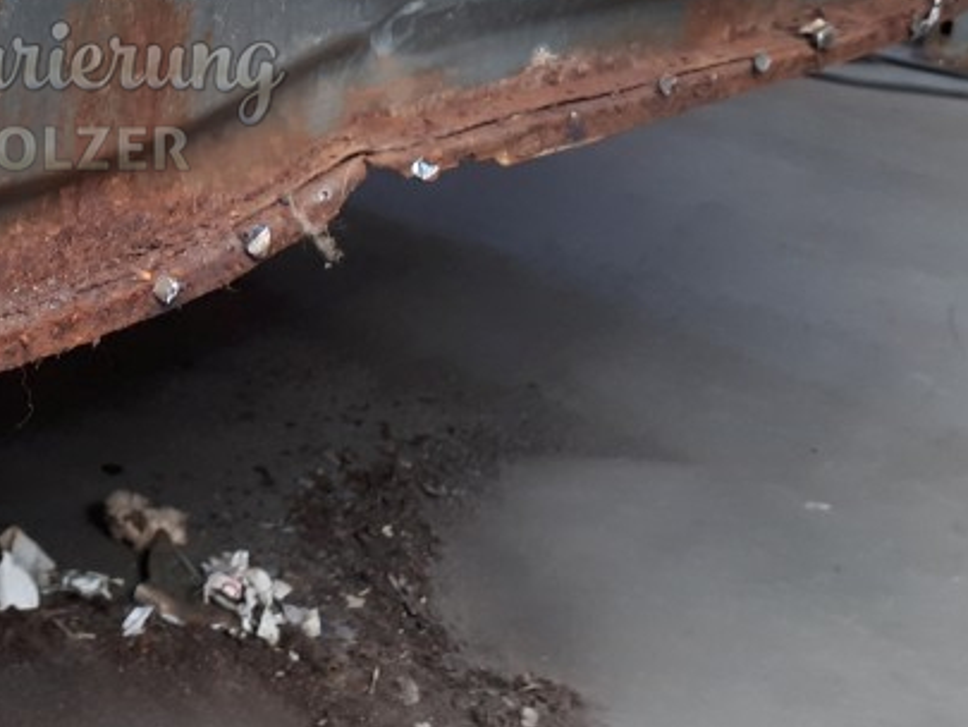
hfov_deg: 22.5
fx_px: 2238
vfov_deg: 17.9
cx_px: -189
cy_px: -31
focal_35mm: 80
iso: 50
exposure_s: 1/33
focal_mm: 3.6
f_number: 1.9
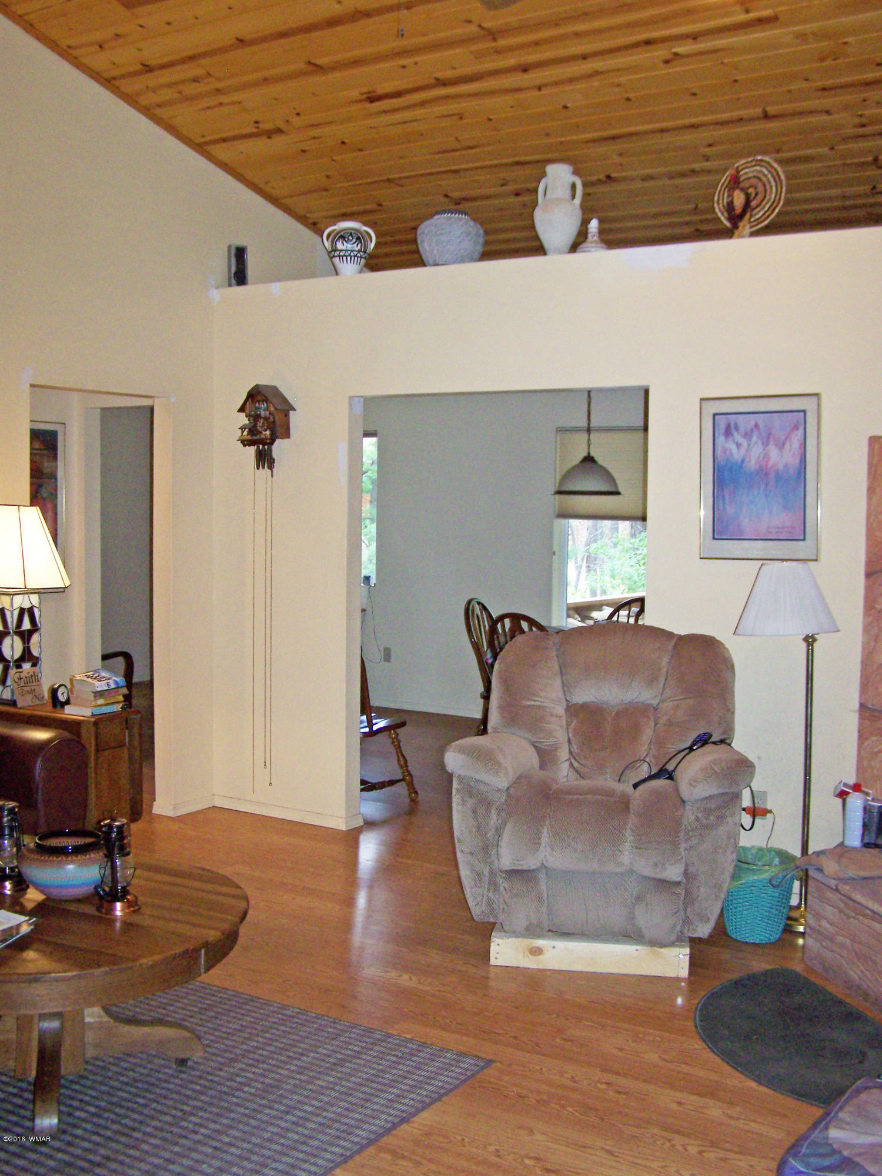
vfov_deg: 49.0
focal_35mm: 38
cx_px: 441
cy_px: 588
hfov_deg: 37.7
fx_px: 1291
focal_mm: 6.3
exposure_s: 1/60
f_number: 2.8
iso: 160
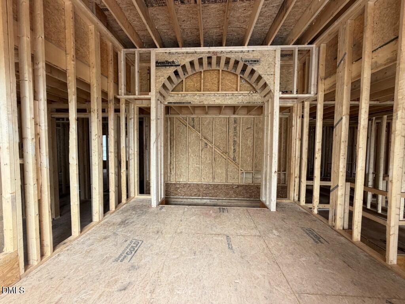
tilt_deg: -2.8
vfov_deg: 85.7
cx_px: 202
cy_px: 152
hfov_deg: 102.1
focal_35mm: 14
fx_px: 164
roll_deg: -0.9
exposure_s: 1/121
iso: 100
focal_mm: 2.22
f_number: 2.2
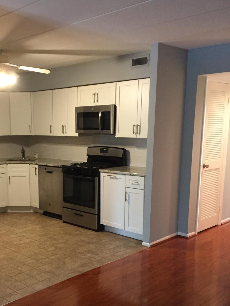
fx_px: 354
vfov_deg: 46.4
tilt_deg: -9.5
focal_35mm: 40
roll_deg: +0.5
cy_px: 193
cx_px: 72
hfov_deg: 35.5
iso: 250
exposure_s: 1/30
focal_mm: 4.15
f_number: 2.2
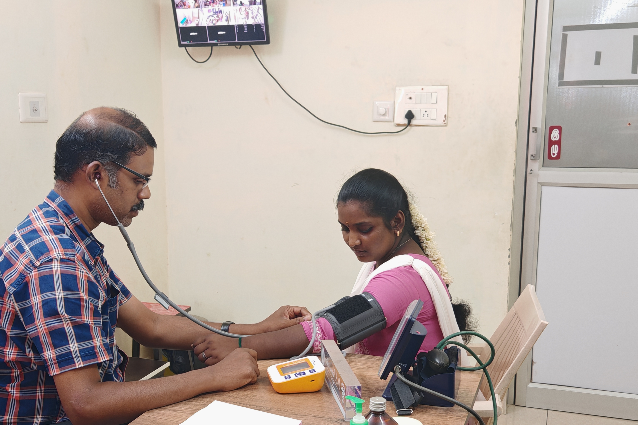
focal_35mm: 45
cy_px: 260
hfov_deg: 43.4
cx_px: 264
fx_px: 797
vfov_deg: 29.8
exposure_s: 1/50
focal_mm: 6.67
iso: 400
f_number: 1.9
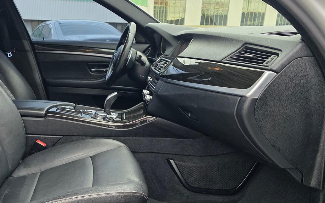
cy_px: 144
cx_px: 110
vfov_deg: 36.7
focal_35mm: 34
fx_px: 301
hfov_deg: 55.6
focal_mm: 6.3
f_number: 1.7
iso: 160
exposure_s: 1/180
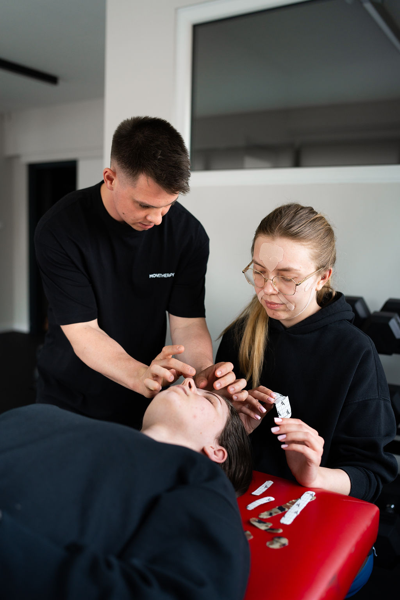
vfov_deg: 54.4
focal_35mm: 35
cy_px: 300
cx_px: 200
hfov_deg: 37.9
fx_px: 583
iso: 320
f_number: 2.2
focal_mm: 35
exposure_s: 1/250
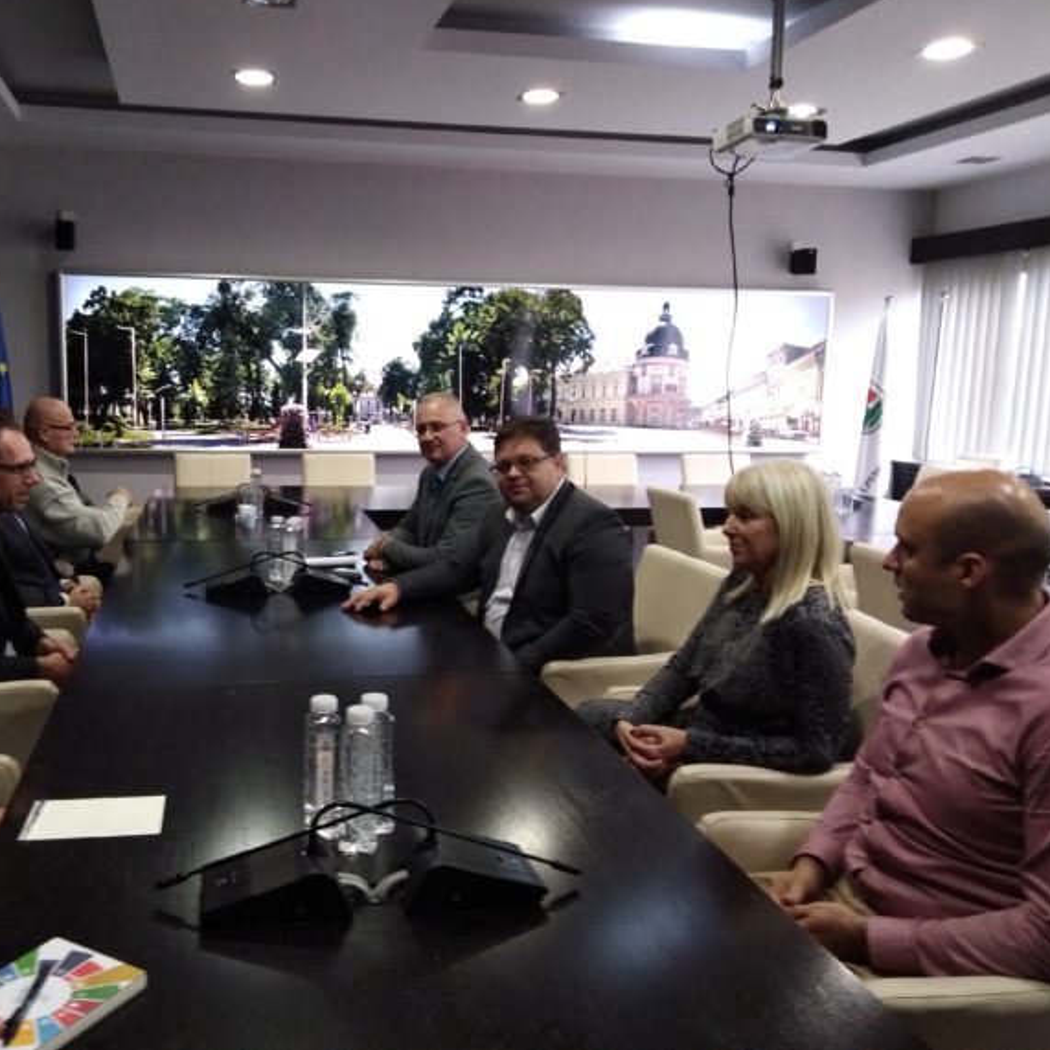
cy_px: 520
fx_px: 1064
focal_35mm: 31
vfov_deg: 52.5
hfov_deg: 51.9
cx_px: 384
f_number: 2.2
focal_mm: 3.46
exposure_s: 1/20
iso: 514
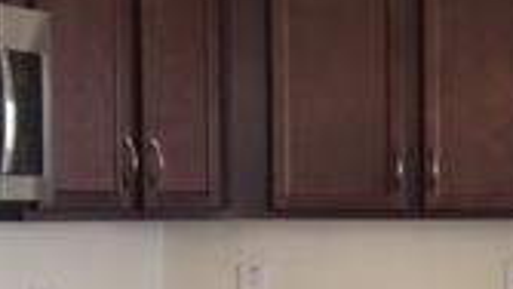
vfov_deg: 10.0
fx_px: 1646
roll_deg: -1.0
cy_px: 271
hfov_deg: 16.4
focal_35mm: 121
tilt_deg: -3.7
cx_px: 731
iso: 25
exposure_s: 1/60
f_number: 2.2
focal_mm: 4.15
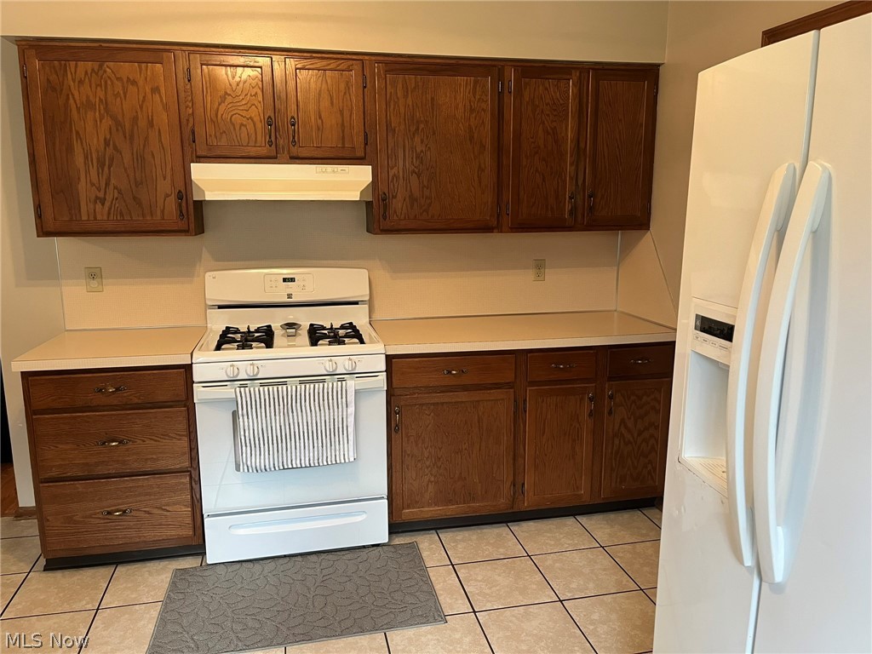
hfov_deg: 67.3
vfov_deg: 53.1
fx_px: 655
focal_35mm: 26
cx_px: 436
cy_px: 327
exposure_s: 1/60
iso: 200
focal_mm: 5.1
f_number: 1.6
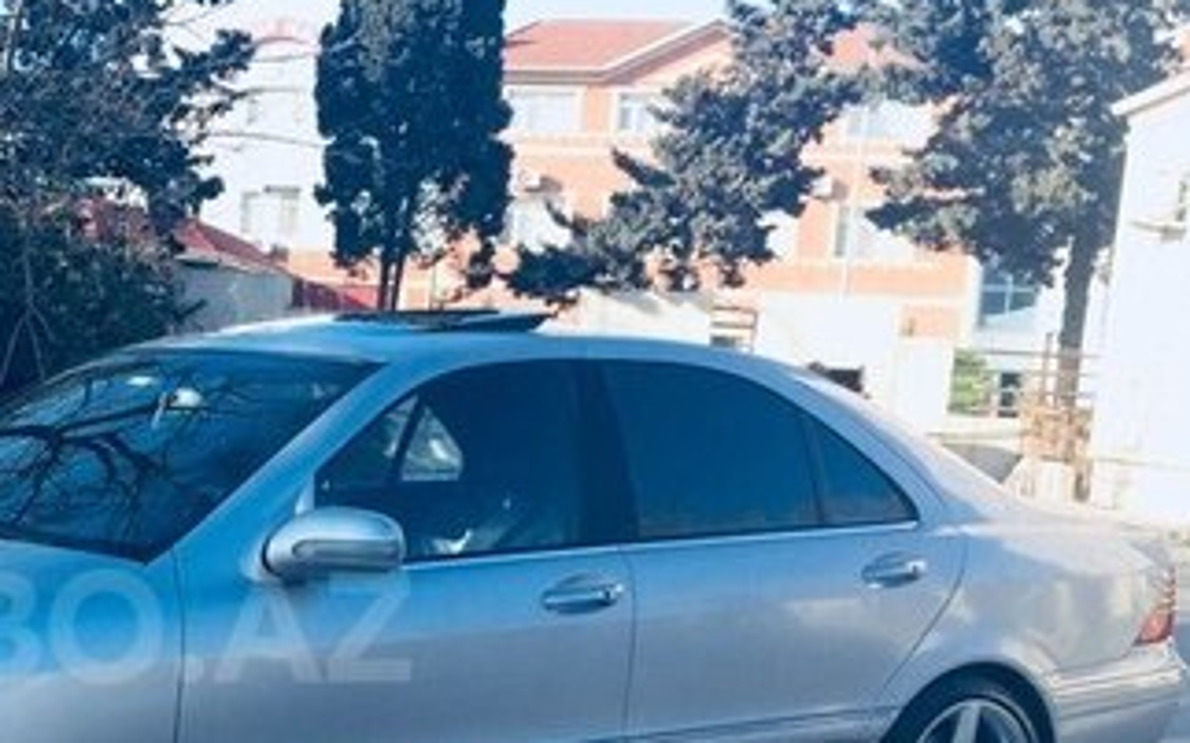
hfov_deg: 30.5
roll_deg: -2.9
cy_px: 627
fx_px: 2042
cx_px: 33
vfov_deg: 20.3
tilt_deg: -6.8
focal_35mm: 63
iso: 32
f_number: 2.2
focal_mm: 4.15
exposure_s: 1/520
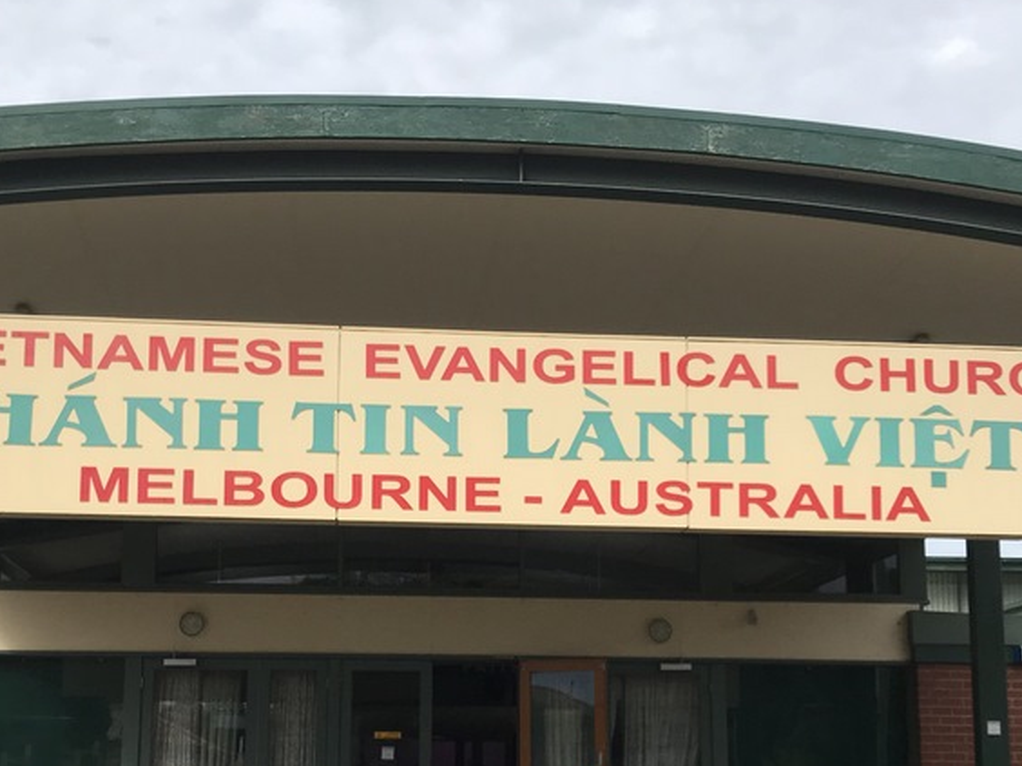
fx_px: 1565
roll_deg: +0.1
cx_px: 467
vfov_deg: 27.1
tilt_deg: +7.5
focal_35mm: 53
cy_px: 583
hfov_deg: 36.1
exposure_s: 1/1773
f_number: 1.8
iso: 20
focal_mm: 3.99
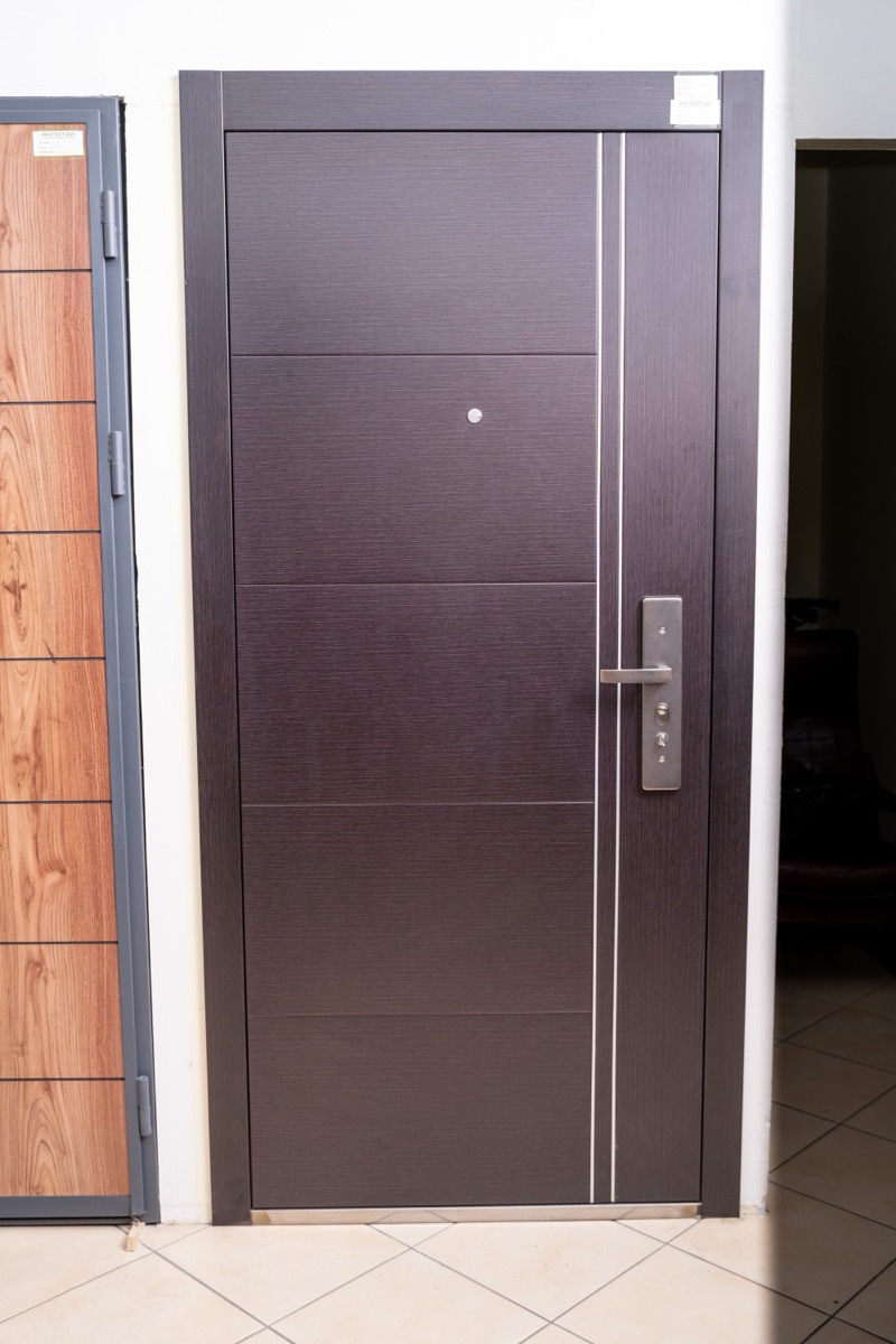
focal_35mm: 34
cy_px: 672
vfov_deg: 55.8
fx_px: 1269
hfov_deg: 38.9
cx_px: 448
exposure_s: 1/125
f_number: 4
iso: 250
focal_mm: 34
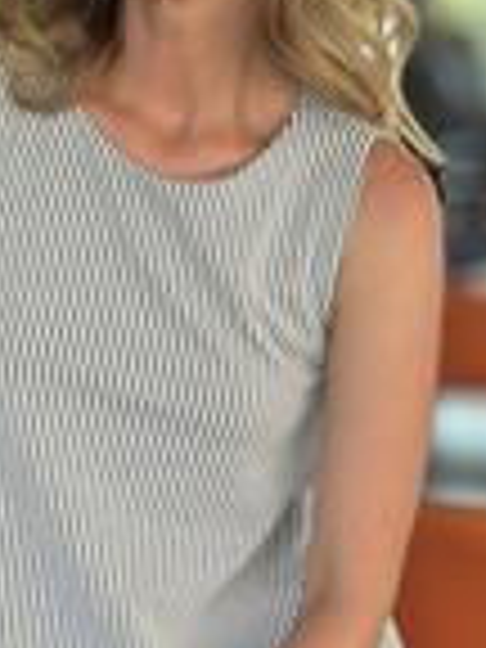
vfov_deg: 14.3
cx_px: 248
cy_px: 394
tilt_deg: -8.9
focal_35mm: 138
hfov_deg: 10.7
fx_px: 2583
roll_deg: +0.2
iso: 80
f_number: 1.78
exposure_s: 1/209
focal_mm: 6.86
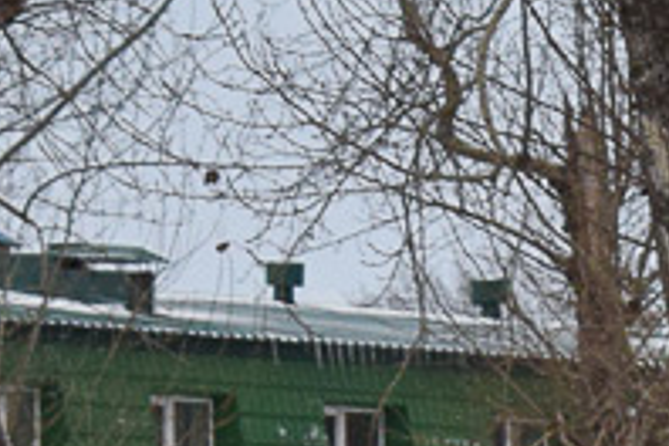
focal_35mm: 499
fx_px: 9273
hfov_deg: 4.1
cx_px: 1324
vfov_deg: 2.7
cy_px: 818
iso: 800
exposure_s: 1/800
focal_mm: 55
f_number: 5.6
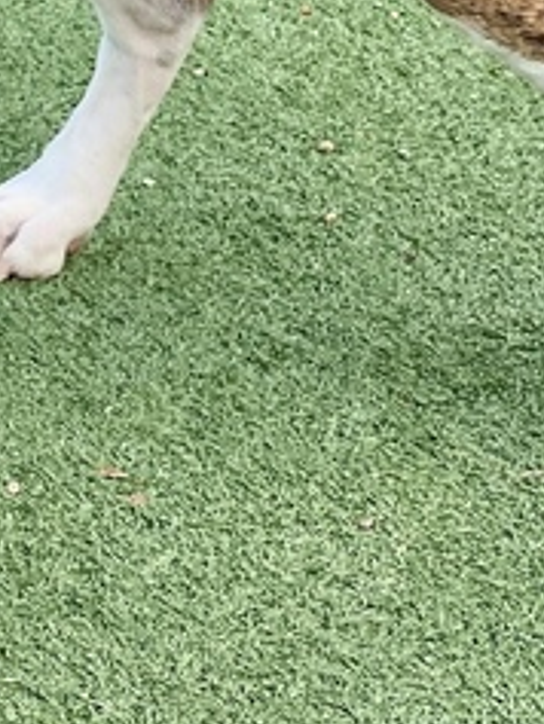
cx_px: -241
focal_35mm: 219
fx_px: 4585
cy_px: -116
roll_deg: -3.0
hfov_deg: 6.7
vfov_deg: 8.9
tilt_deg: -22.1
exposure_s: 1/202
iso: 20
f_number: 2
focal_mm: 6
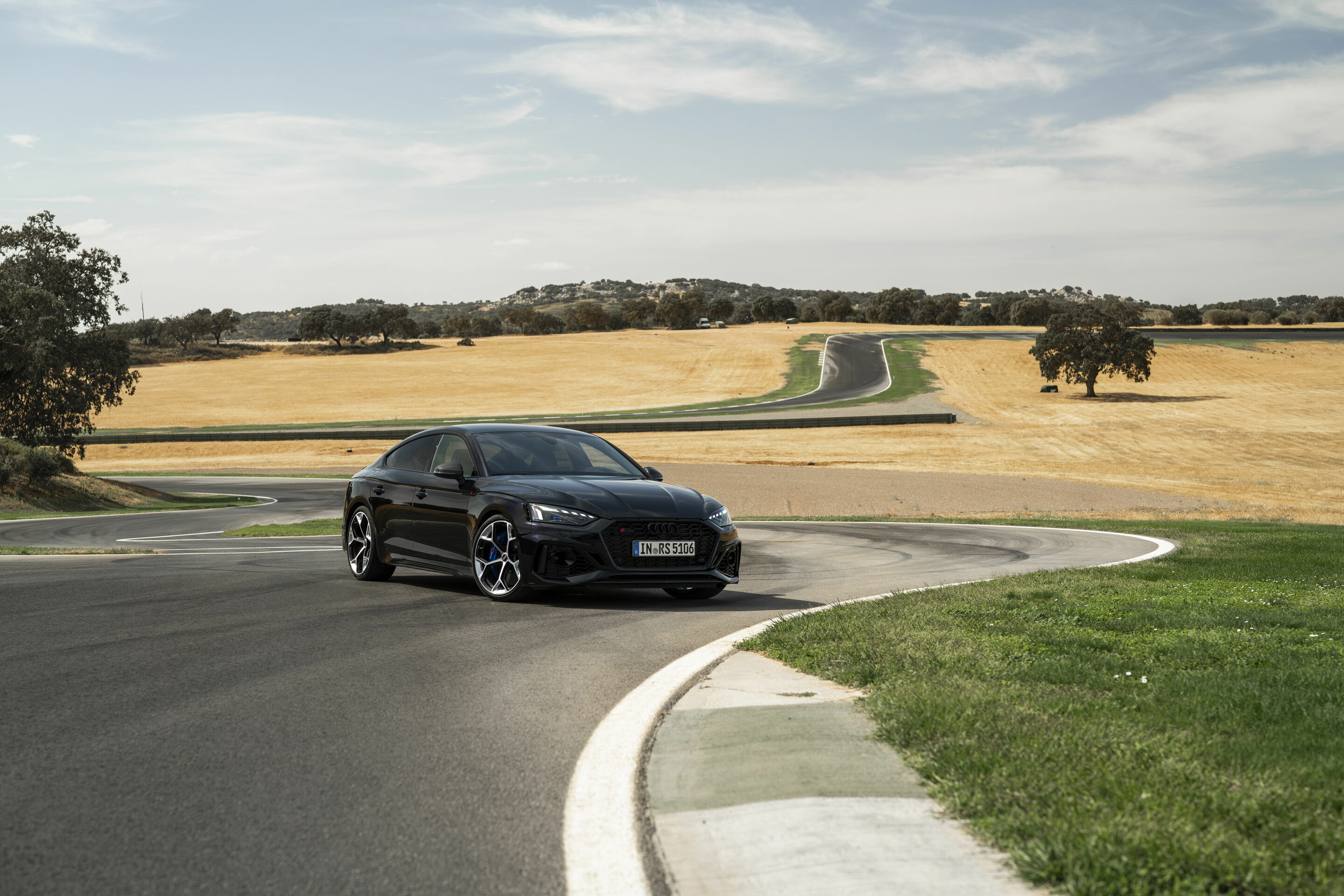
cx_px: 672
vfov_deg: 27.0
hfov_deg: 39.6
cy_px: 448
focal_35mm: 50
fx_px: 1867
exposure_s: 1/200
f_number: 3.5
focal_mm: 50
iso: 50
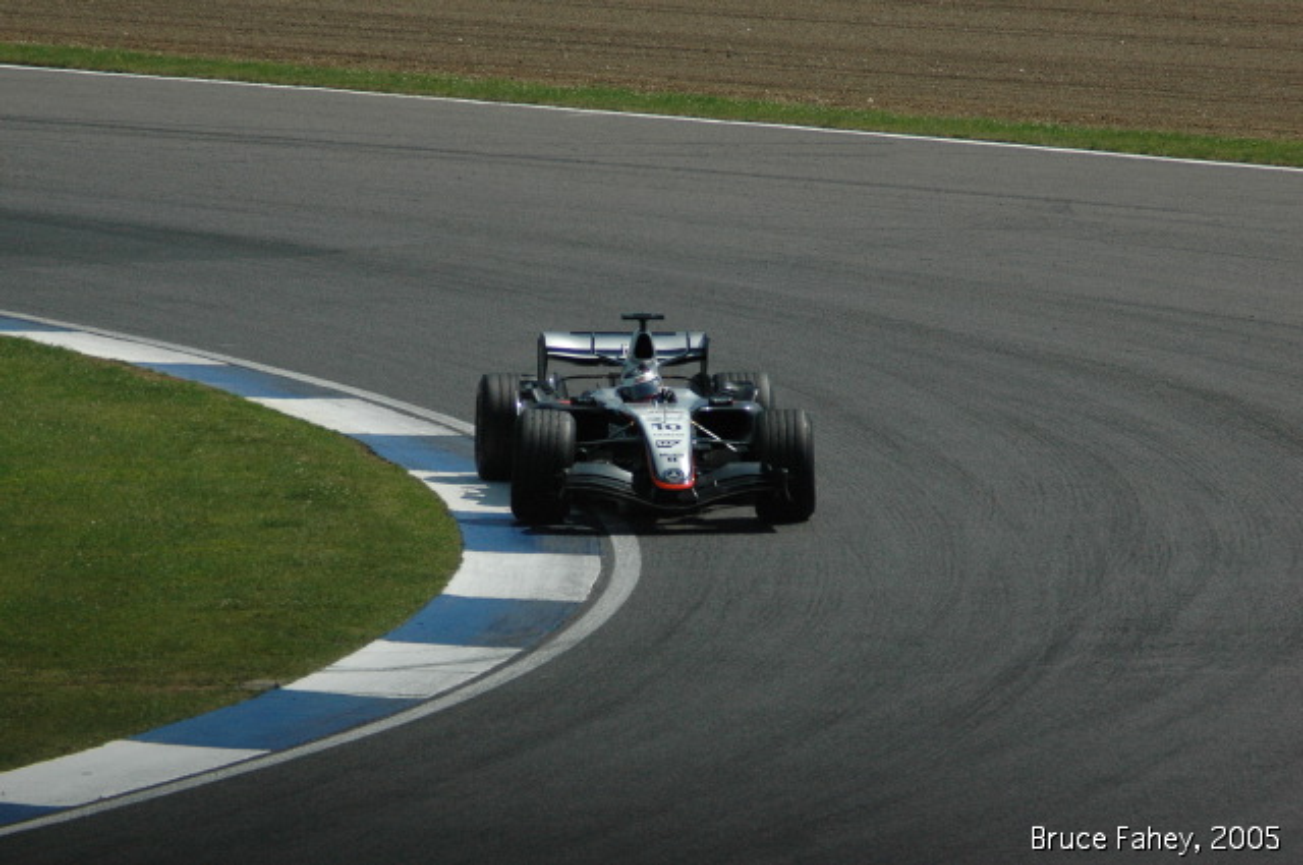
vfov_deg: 3.0
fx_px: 16267
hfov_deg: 4.6
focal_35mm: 450
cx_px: 652
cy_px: 432
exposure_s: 1/2500
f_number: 8
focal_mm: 300
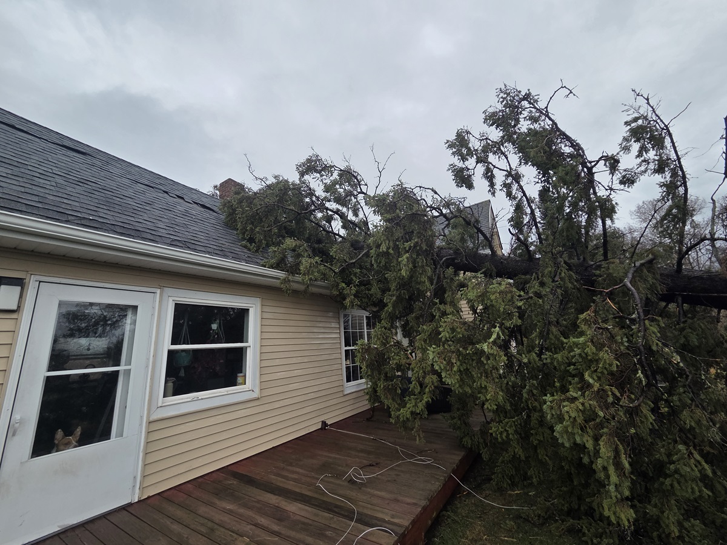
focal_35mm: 13
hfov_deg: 106.2
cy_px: 272
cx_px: 364
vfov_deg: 89.9
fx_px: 273
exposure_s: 1/507
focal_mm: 2.2
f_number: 2.2
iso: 50
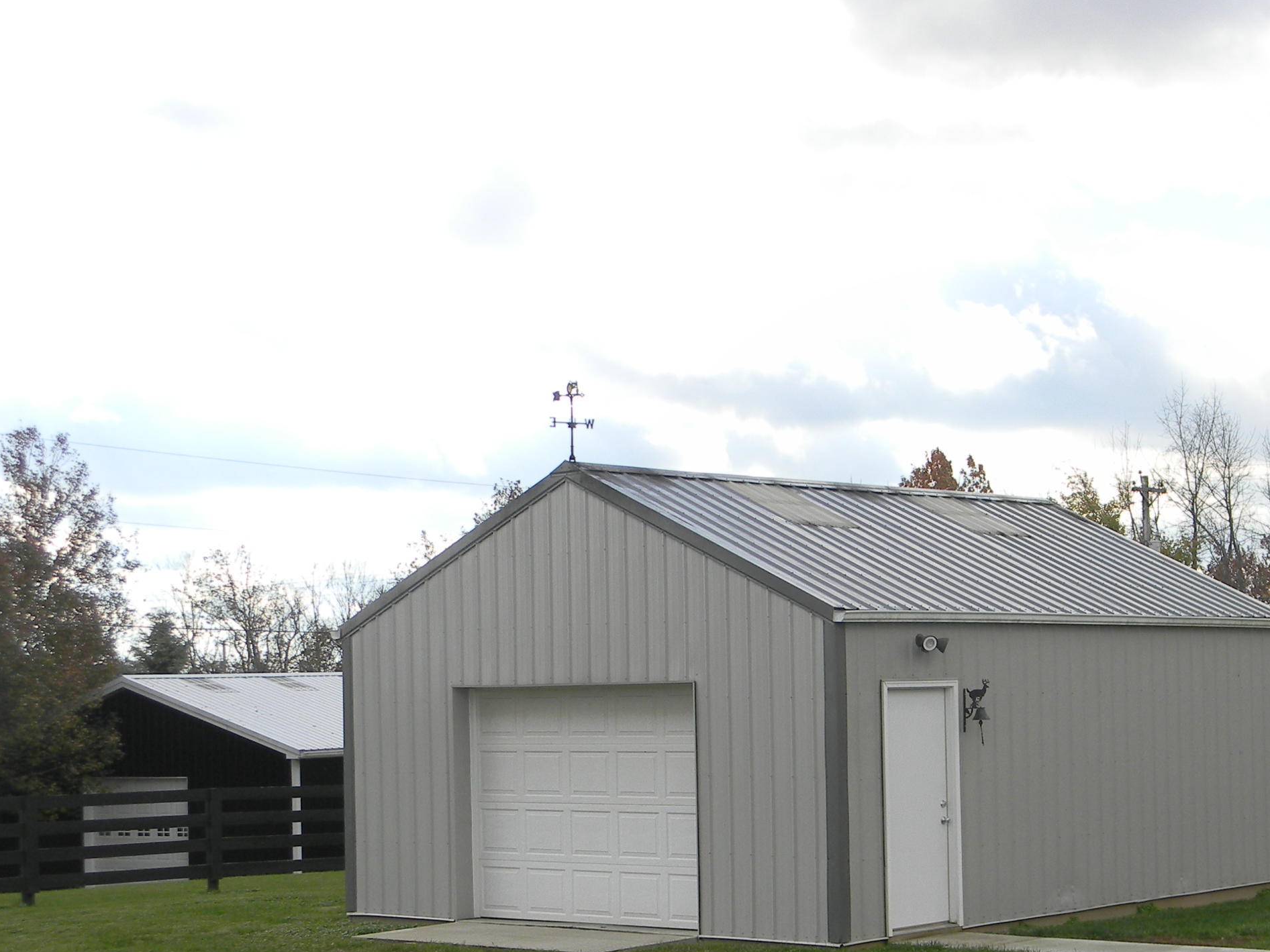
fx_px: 2385
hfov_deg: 29.3
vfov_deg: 22.4
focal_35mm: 65
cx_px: 983
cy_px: 689
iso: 80
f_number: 3.8
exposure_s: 1/399
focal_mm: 7.3
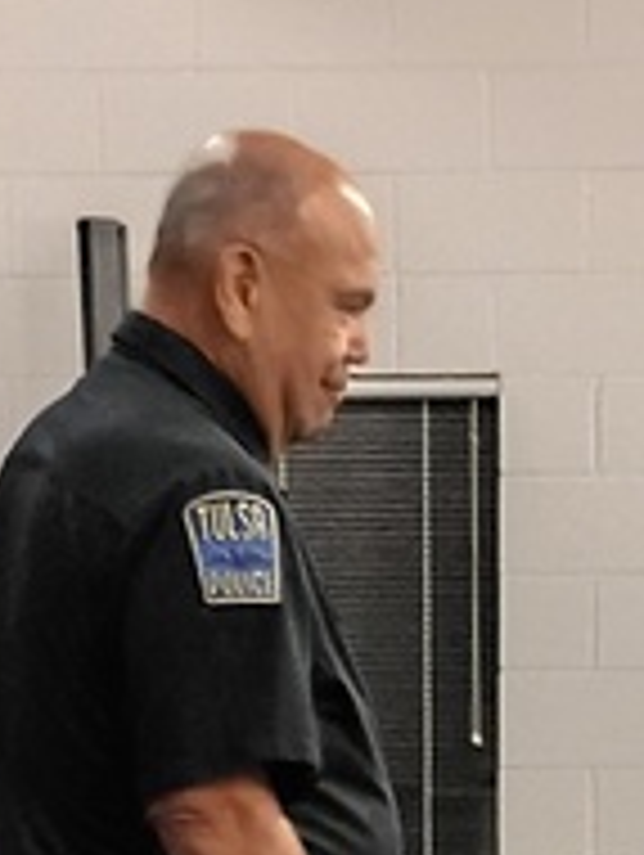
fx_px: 3861
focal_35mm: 156
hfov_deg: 9.5
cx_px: 432
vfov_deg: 11.7
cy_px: 1557
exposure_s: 1/30
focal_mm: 4.27
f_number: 1.8
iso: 1678
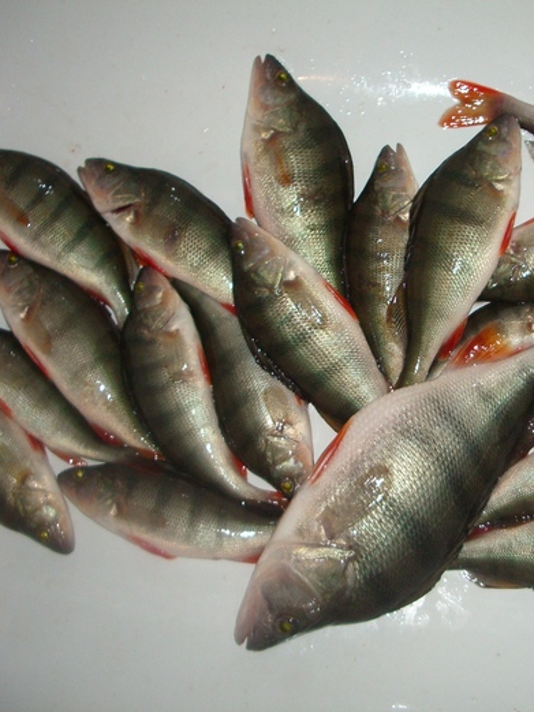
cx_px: 430
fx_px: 966
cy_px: 357
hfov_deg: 30.1
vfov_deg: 40.4
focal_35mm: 47
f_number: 2.6
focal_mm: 5.8
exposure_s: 1/60
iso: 200
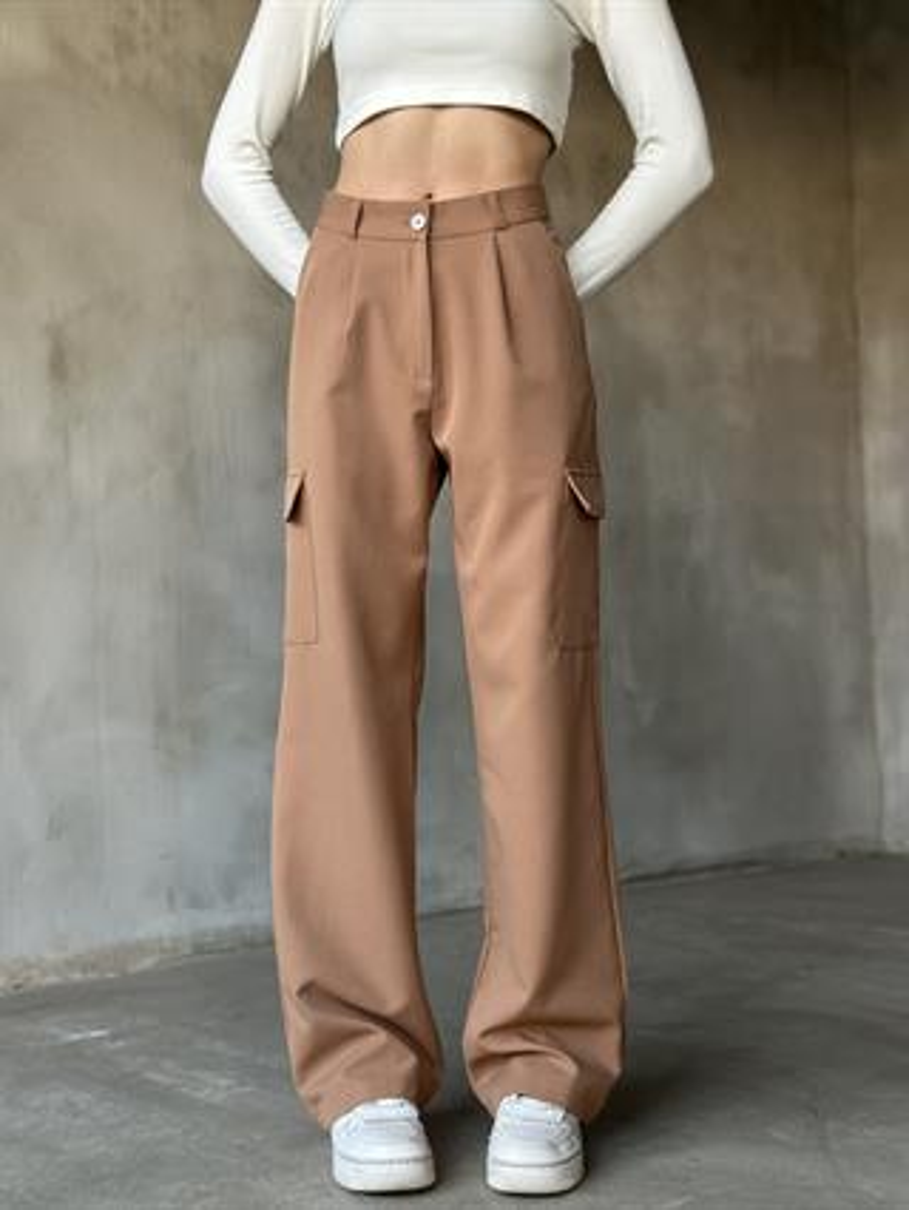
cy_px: 605
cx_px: 454
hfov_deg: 30.3
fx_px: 1679
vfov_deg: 39.6
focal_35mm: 48
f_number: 1.78
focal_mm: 6.86
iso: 200
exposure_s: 1/60
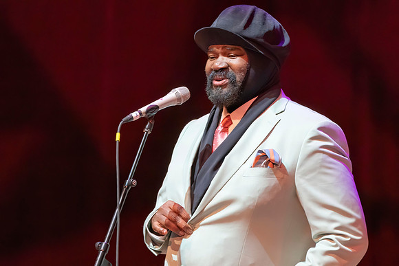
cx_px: 196
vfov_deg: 2.3
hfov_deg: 3.4
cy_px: 187
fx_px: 6627
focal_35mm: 598
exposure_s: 1/320
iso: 5000
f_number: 5.6
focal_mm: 348
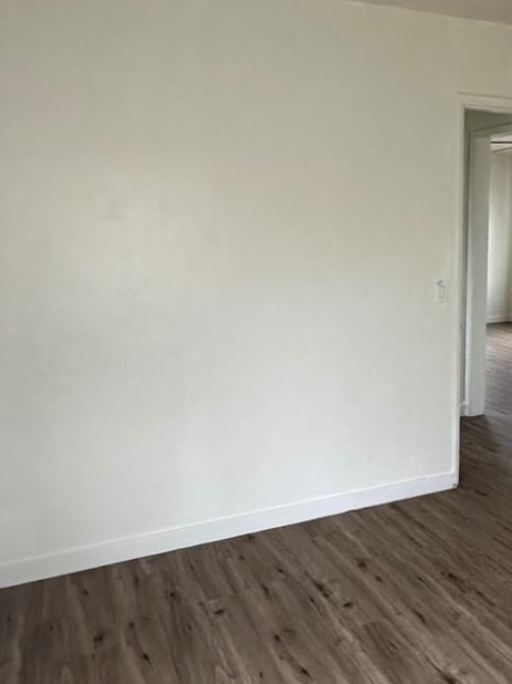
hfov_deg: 40.9
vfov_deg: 54.0
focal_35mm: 34
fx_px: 671
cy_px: 339
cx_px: 363
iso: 320
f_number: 2.2
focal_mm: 2.22
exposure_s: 1/99
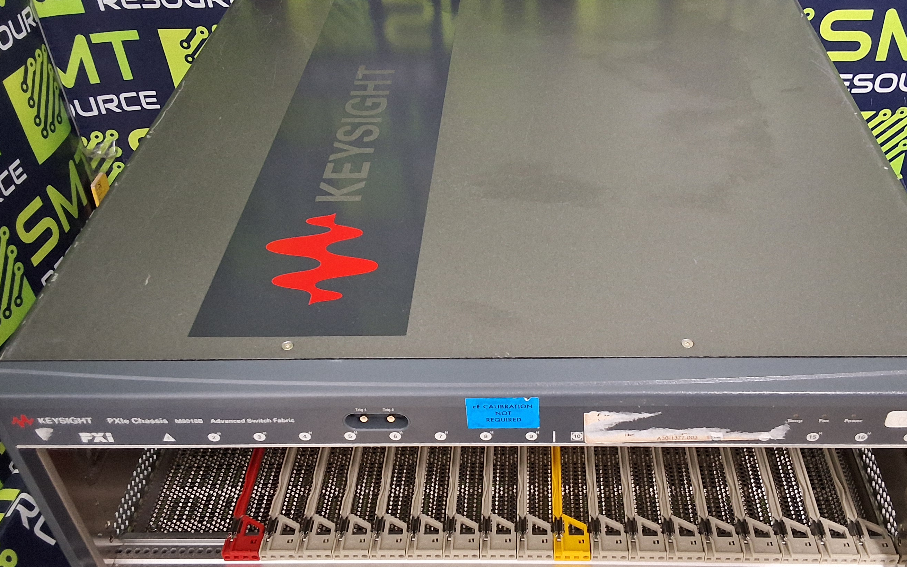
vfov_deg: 34.4
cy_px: 294
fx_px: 915
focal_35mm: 37
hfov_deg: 52.6
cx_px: 503
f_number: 1.9
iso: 250
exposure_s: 1/24
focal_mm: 2.91
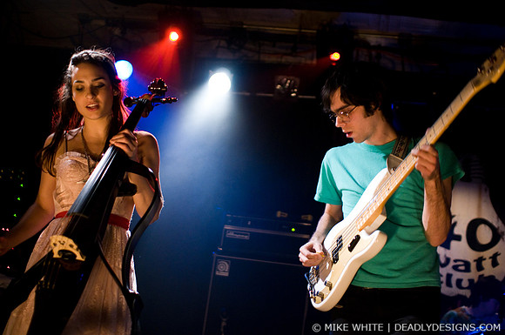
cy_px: 168
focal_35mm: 45
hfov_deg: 43.7
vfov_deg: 29.8
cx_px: 252
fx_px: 630
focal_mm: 30
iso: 800
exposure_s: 1/100
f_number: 1.6
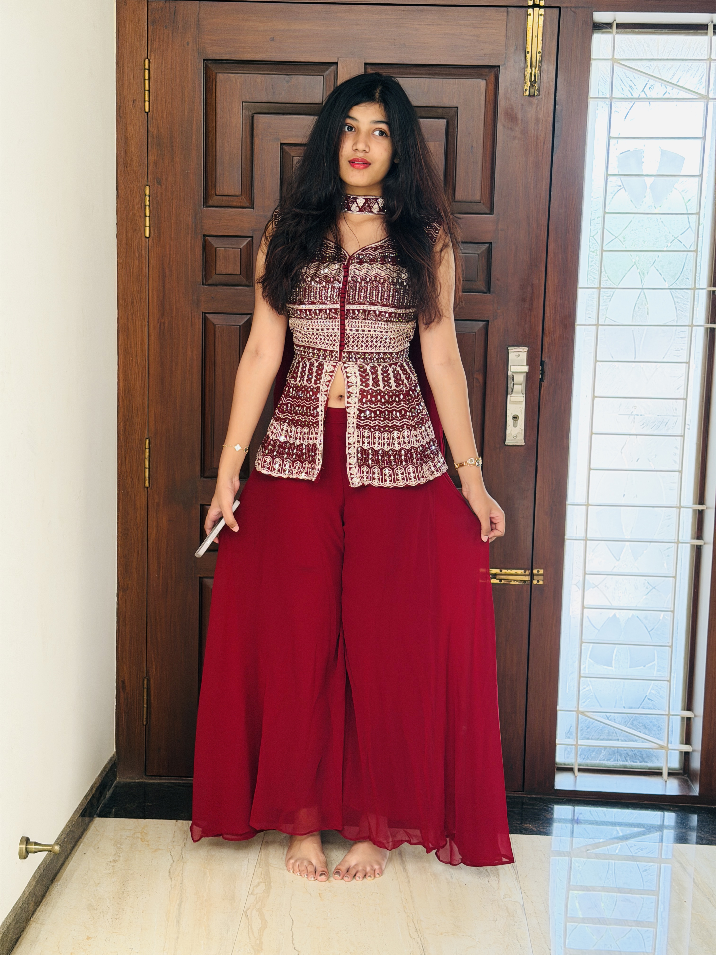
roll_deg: -2.8
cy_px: 478
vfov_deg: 39.7
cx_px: 358
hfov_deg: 30.3
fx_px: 1324
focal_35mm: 48
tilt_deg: -7.8
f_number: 1.78
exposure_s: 1/60
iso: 200
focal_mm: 6.76
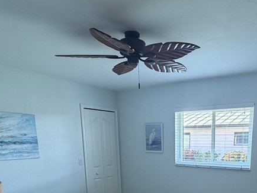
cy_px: 193
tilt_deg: -13.0
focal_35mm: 33
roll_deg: -0.6
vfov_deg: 38.2
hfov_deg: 53.5
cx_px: 184
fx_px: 245
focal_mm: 2.22
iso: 320
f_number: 2.2
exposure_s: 1/121
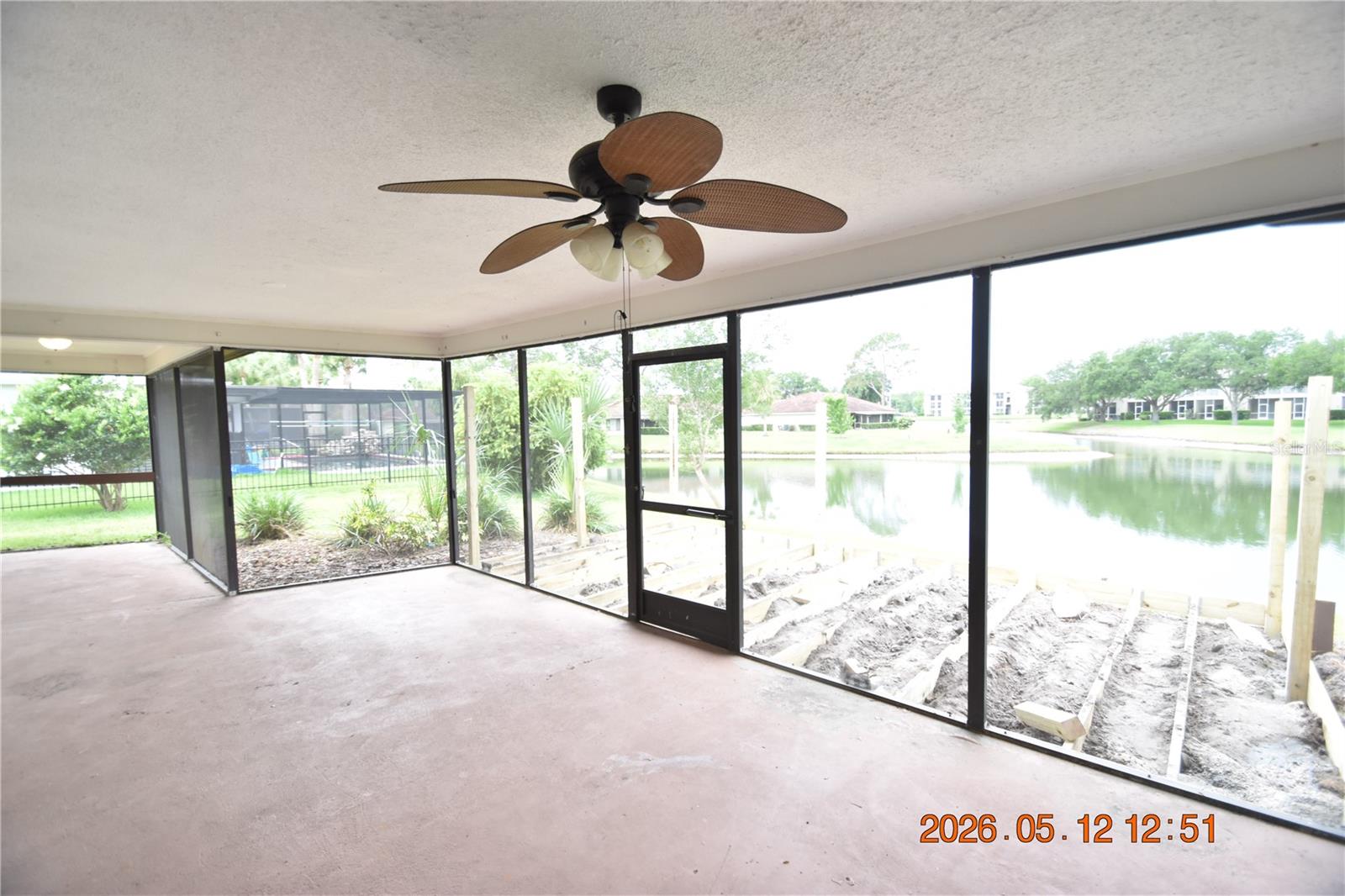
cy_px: 448
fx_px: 560
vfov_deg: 77.3
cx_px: 672
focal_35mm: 15
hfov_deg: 100.4
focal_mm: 10
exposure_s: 1/180
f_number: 3.5
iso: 800
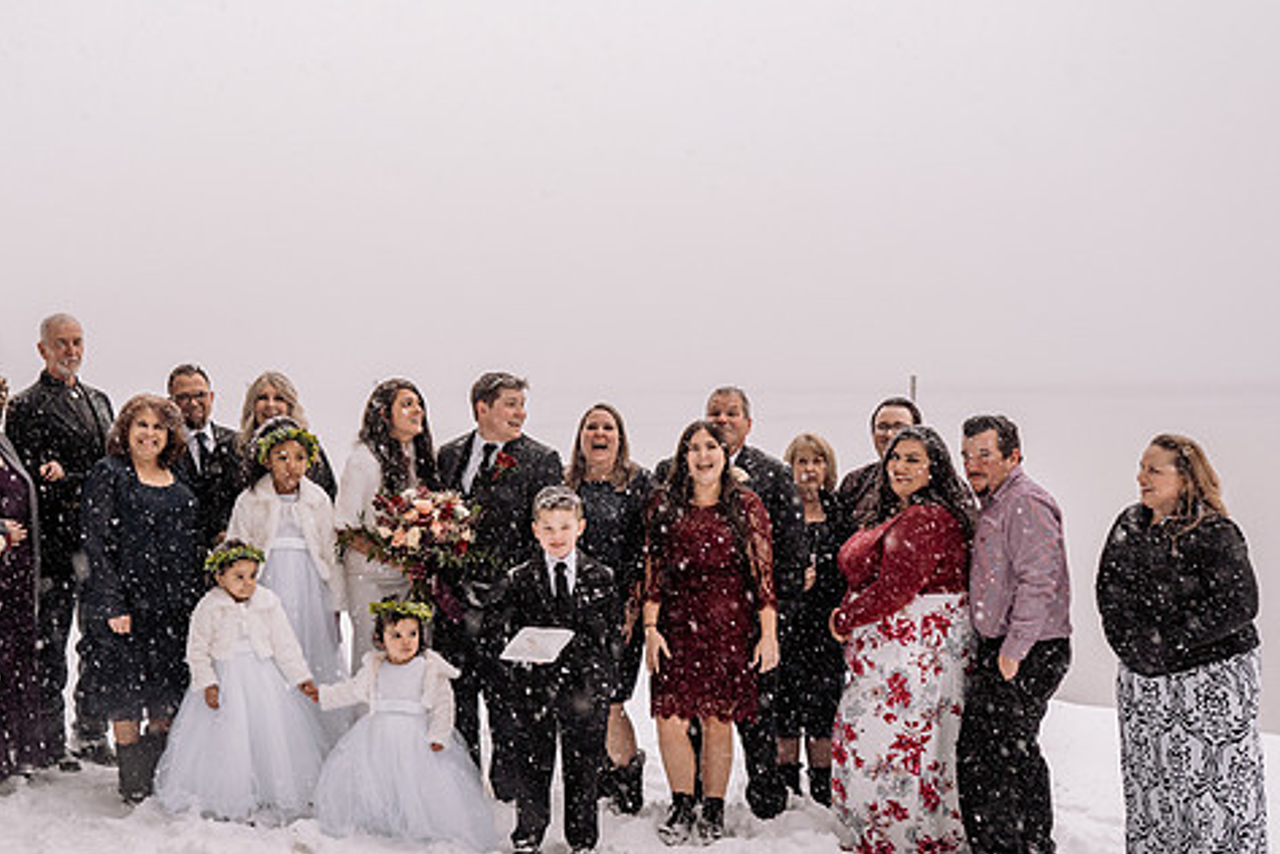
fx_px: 1529
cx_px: 535
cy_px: 474
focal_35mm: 43
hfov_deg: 45.3
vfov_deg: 31.2
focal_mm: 35
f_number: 5
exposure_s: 1/250
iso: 1250
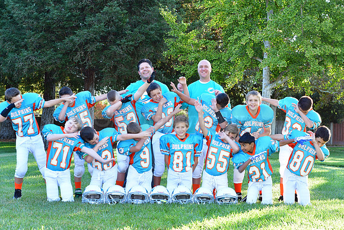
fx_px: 717
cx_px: 172
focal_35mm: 75
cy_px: 115
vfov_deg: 18.2
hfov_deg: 27.0
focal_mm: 50
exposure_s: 1/125
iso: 400
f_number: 6.3
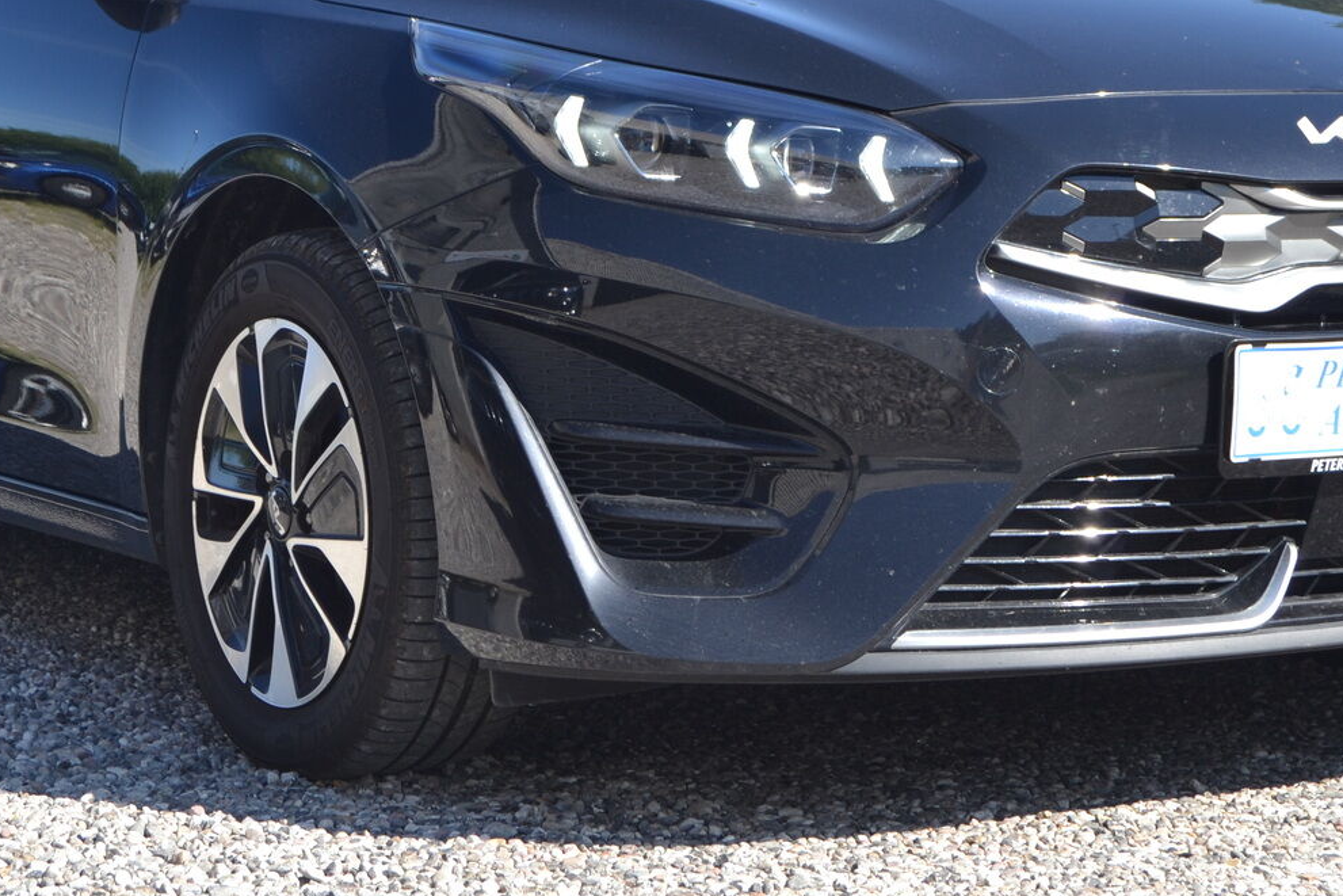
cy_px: 226
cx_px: 614
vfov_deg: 14.7
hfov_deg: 21.9
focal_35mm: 93
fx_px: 3470
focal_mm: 32
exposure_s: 1/200
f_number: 7.1
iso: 100
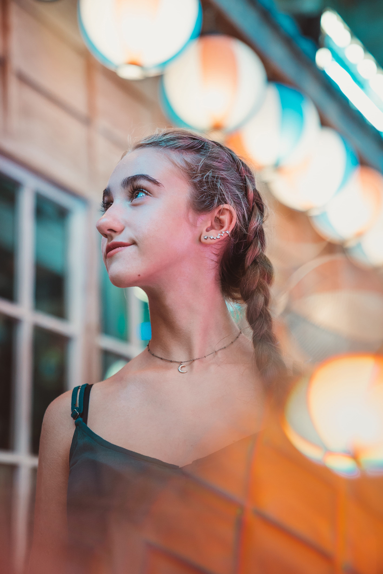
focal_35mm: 70
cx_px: 192
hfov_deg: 19.5
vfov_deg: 28.8
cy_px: 287
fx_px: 1116
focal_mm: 70
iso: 800
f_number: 2.8
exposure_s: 1/60
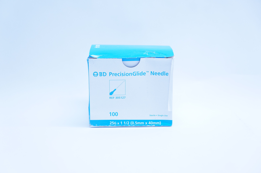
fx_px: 358
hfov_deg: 40.0
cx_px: 130
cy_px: 86
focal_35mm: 50
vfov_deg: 27.2
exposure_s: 1/160
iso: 800
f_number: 4.5
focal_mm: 33
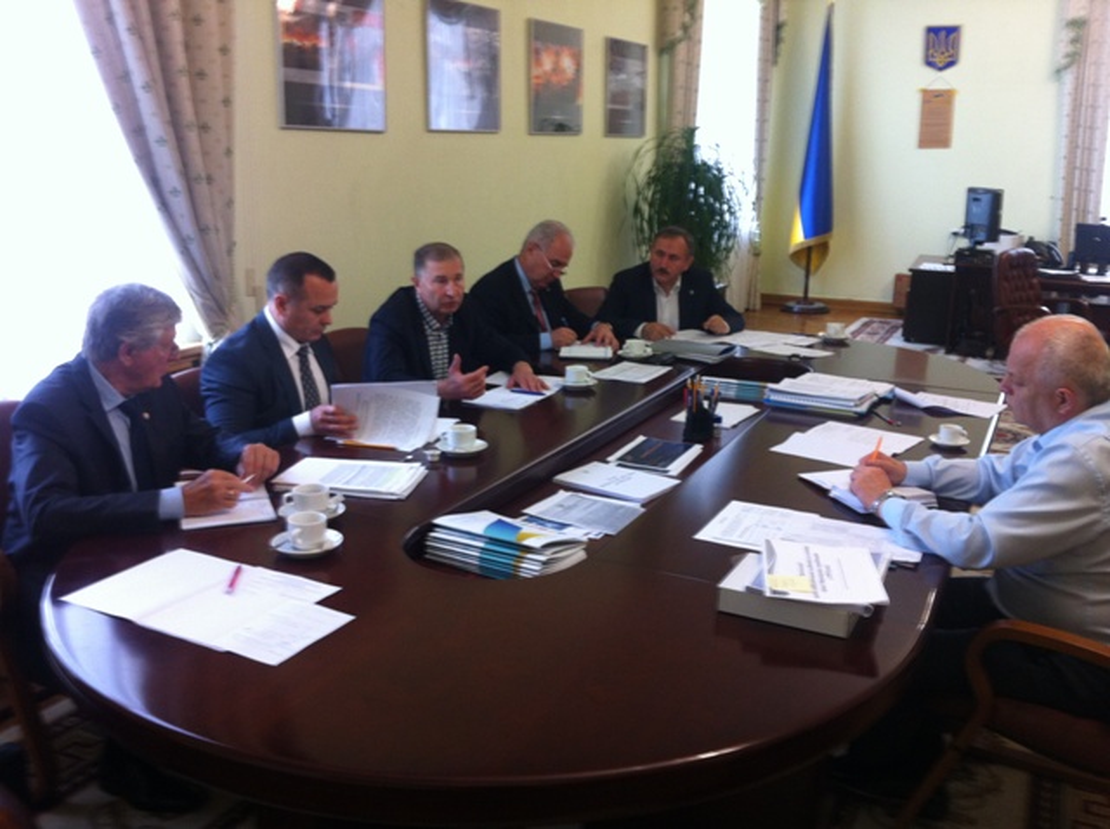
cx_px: 555
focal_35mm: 35
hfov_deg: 52.7
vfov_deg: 40.6
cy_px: 414
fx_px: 1121
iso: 125
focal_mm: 3.85
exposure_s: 1/15
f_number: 2.8
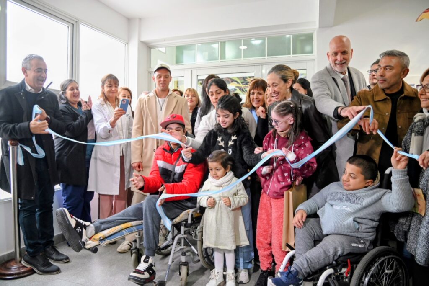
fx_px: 286
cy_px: 143
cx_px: 214
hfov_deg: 73.7
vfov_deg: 53.1
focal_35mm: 24
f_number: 4
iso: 1600
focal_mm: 24
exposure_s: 1/160
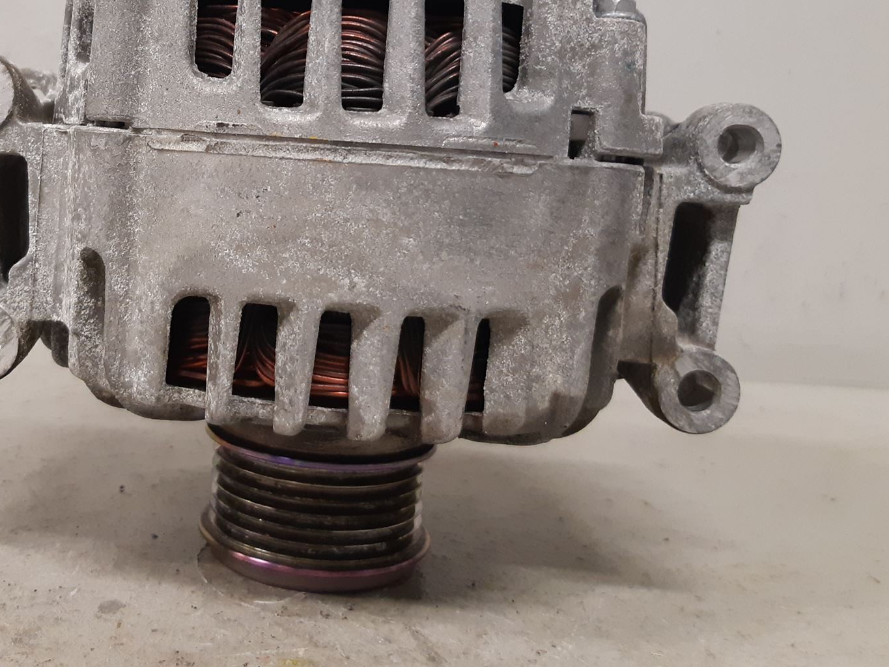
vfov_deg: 36.3
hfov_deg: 46.7
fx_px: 1002
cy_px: 198
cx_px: 266
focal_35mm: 39
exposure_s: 1/50
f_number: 1.7
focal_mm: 3.93
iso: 250
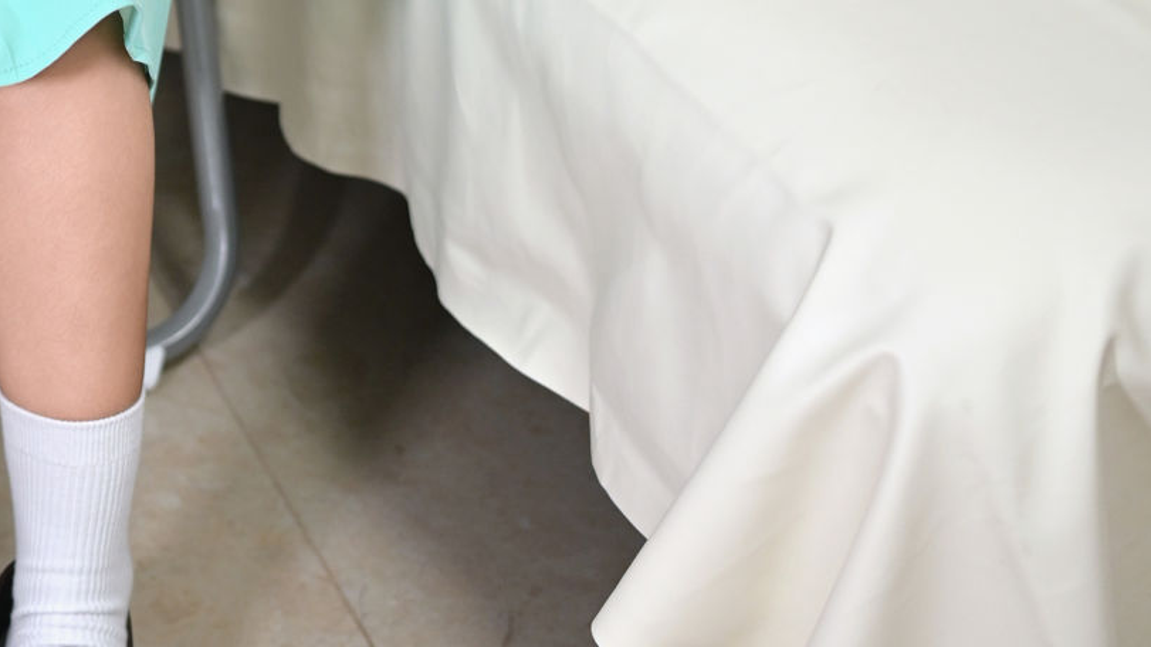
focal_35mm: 122
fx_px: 3723
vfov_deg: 9.3
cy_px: -616
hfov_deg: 17.0
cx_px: -111
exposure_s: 1/100
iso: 560
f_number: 2
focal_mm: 35
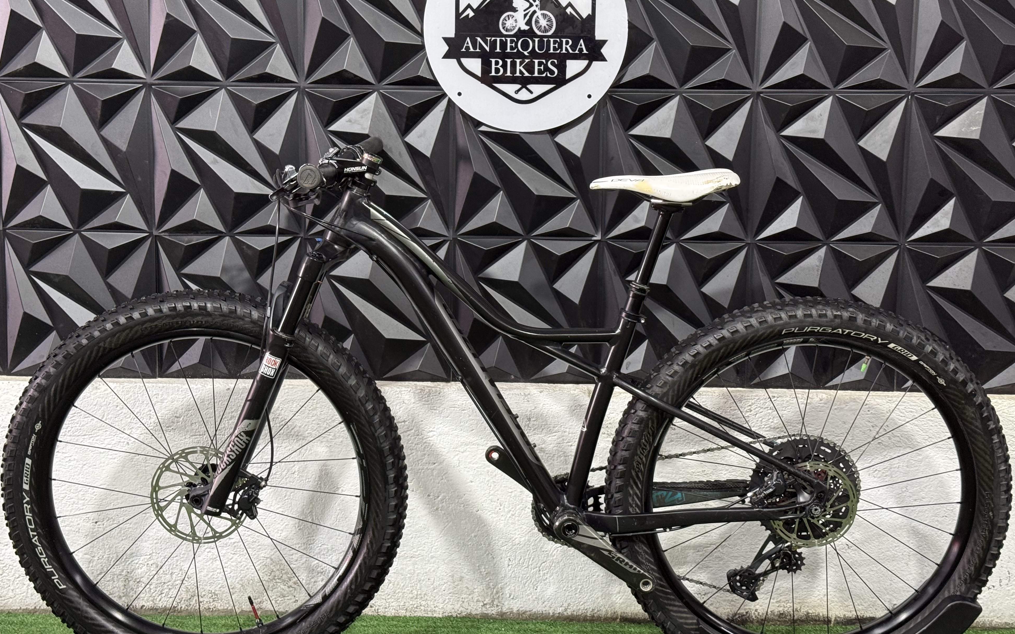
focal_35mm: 53
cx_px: 511
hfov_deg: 38.2
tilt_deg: -8.8
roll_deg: -1.2
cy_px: 303
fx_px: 1466
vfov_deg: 24.4
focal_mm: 6.76
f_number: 1.78
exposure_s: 1/60
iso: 160
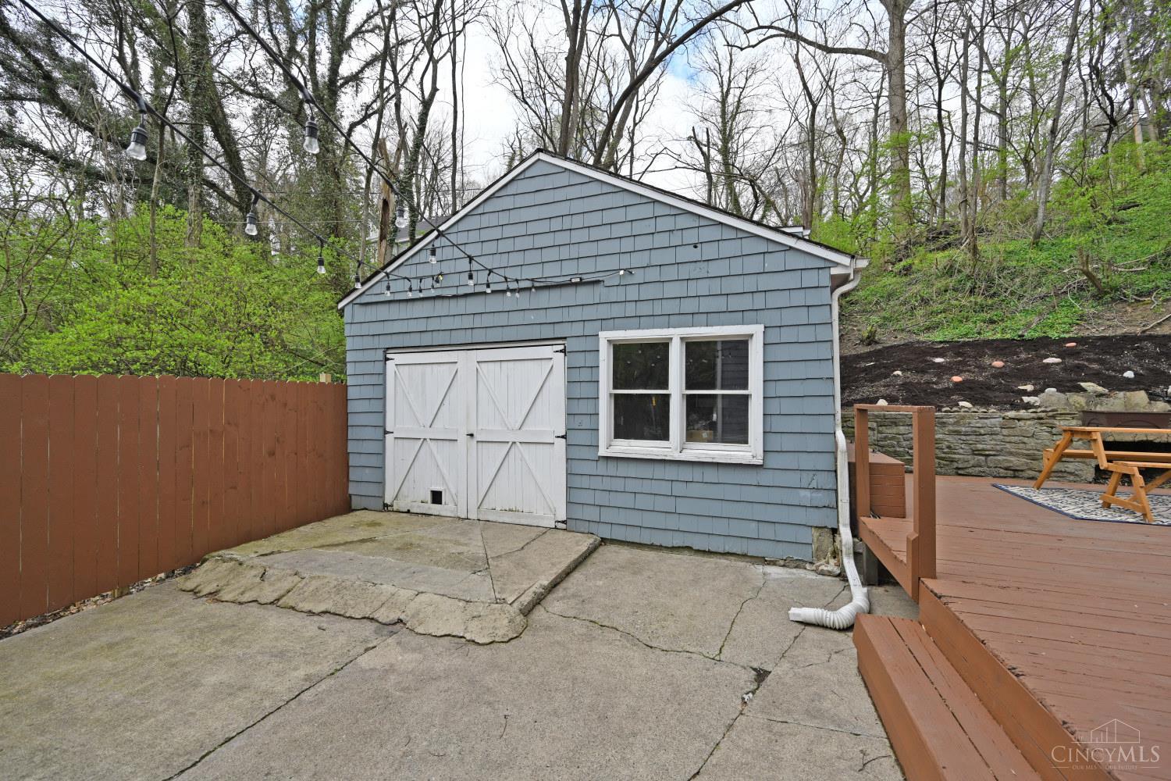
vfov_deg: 81.2
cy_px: 390
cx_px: 586
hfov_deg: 104.3
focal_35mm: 14
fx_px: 455
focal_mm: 14
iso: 110
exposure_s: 1/250
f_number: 5.6
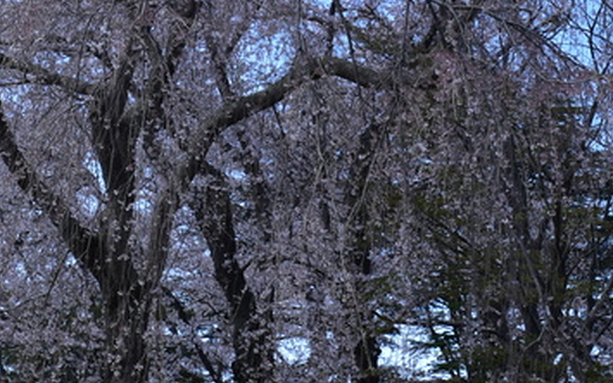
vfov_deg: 10.6
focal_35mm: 124
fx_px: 2072
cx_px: 219
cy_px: 188
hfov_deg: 16.8
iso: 200
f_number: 7.1
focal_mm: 24
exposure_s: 1/320
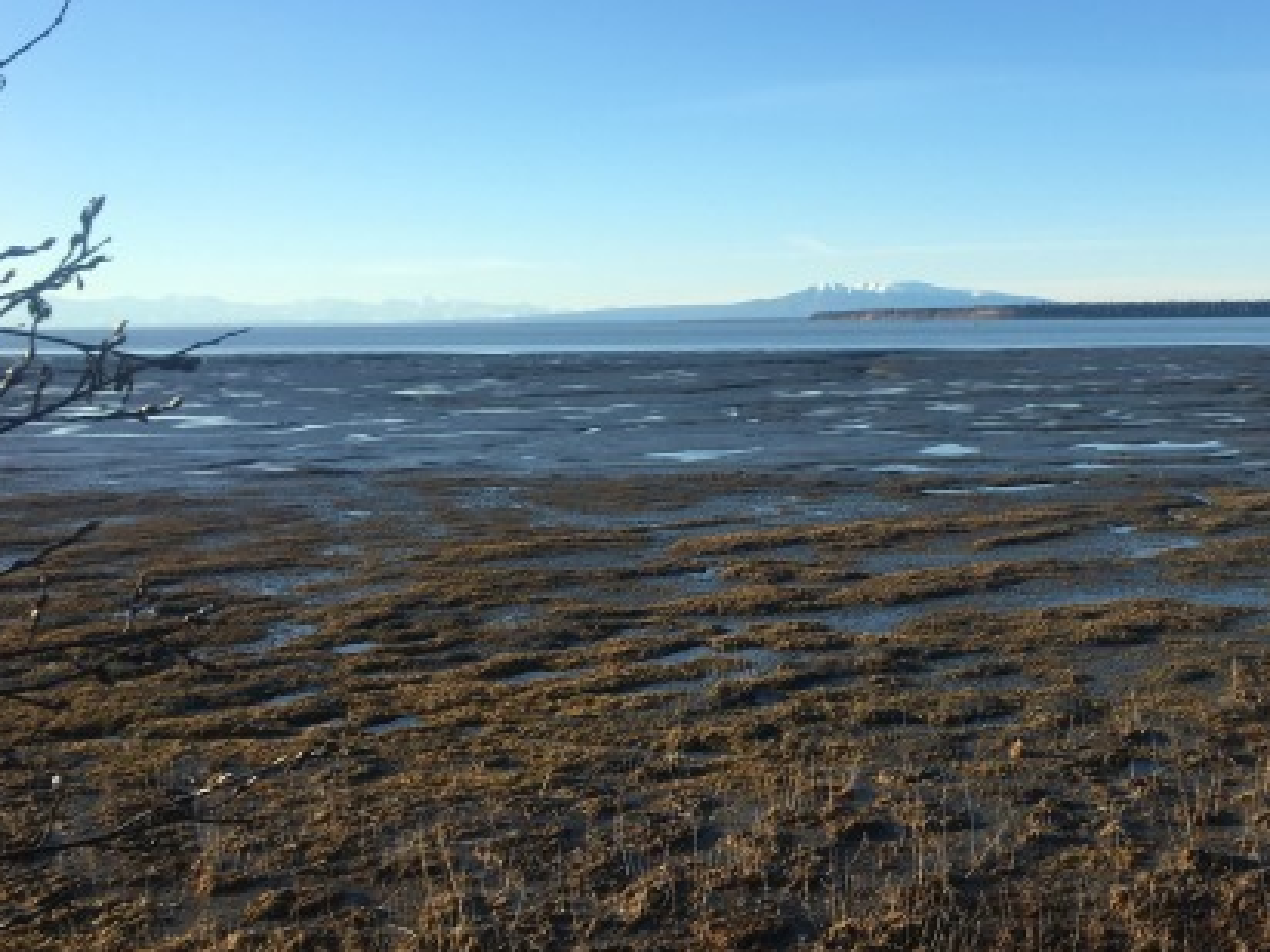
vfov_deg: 32.2
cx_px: 974
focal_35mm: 45
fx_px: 1651
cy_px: 437
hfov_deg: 40.7
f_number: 2.2
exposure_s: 1/938
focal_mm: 4.15
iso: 25
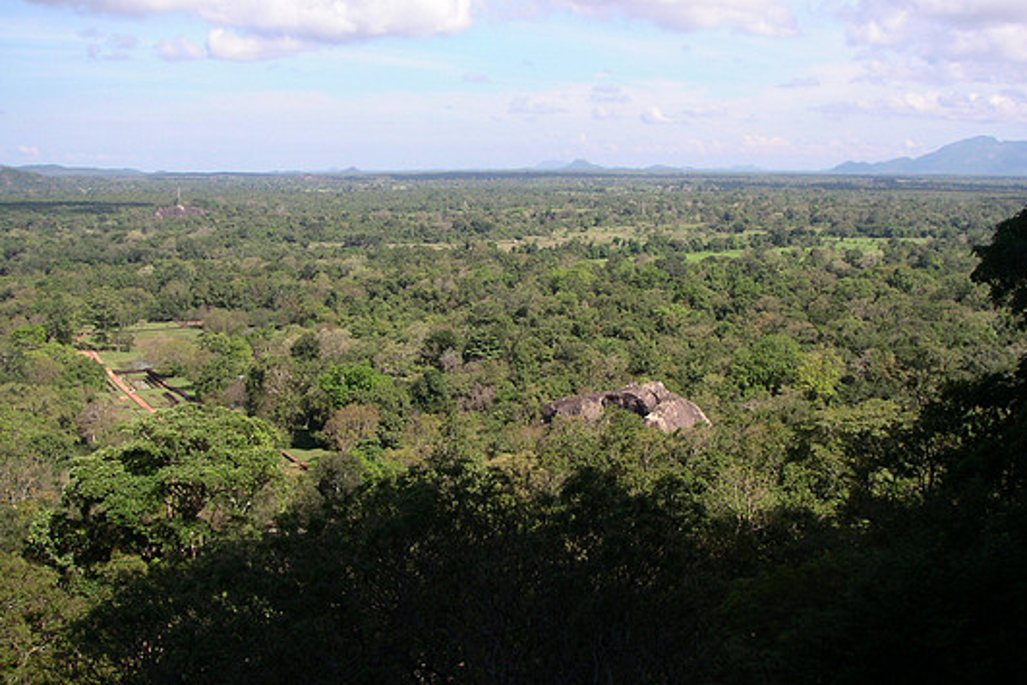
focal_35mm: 42
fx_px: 1198
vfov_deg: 31.9
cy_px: 334
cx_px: 545
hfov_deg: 46.4
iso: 50
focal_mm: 5.7
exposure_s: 1/750
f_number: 2.8
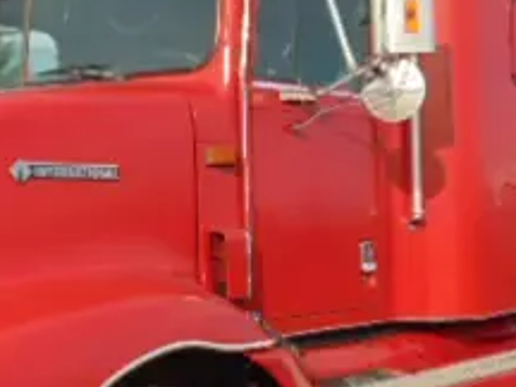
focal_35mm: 74
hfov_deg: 26.3
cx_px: 225
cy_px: 234
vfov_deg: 19.9
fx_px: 1103
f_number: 7.7
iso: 80
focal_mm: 4.5
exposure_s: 1/200
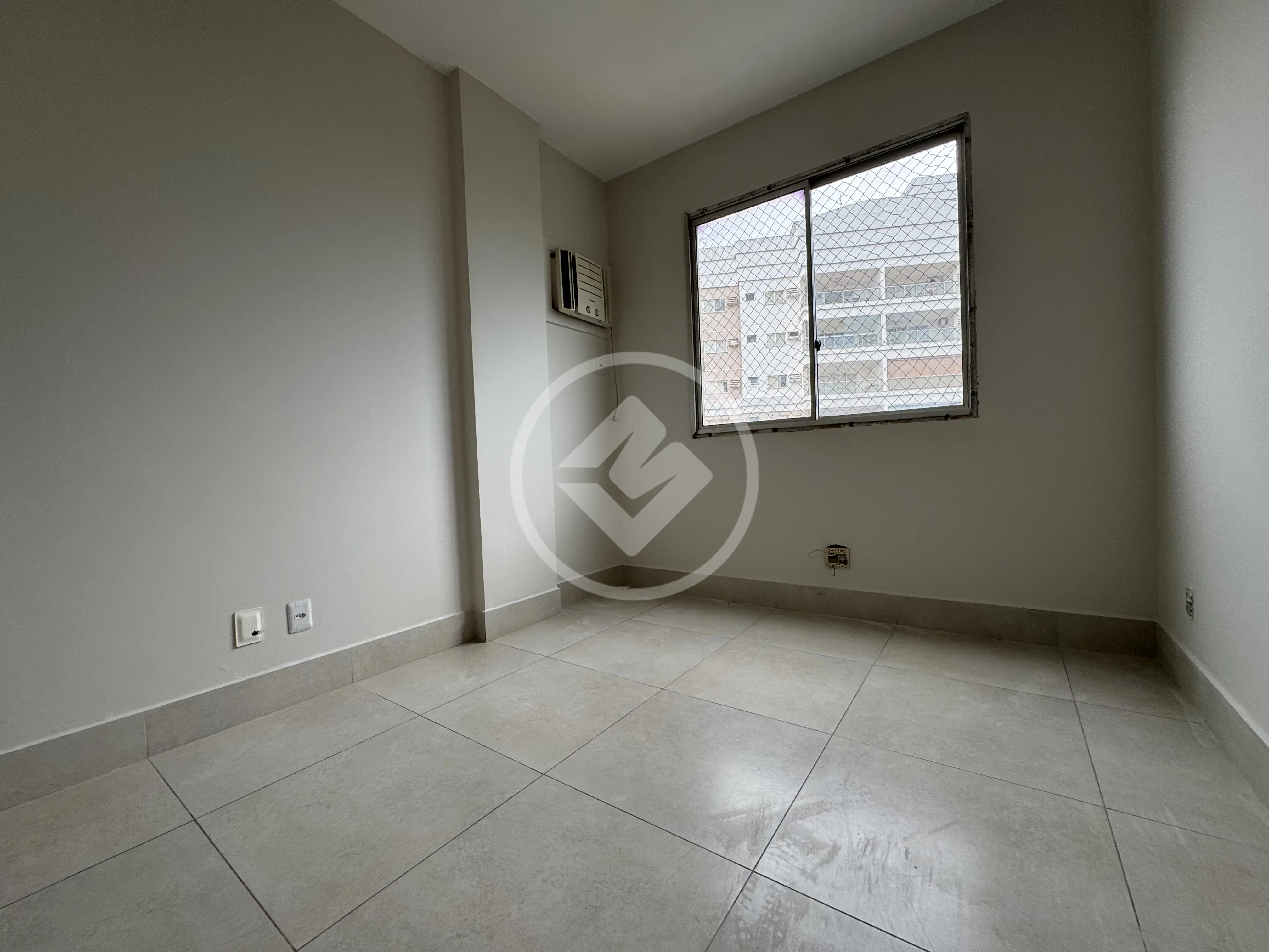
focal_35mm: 14
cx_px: 634
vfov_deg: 85.7
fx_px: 513
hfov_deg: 102.1
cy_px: 476
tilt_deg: -2.0
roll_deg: +2.0
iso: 40
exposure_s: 1/154
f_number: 2.2
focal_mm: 2.22
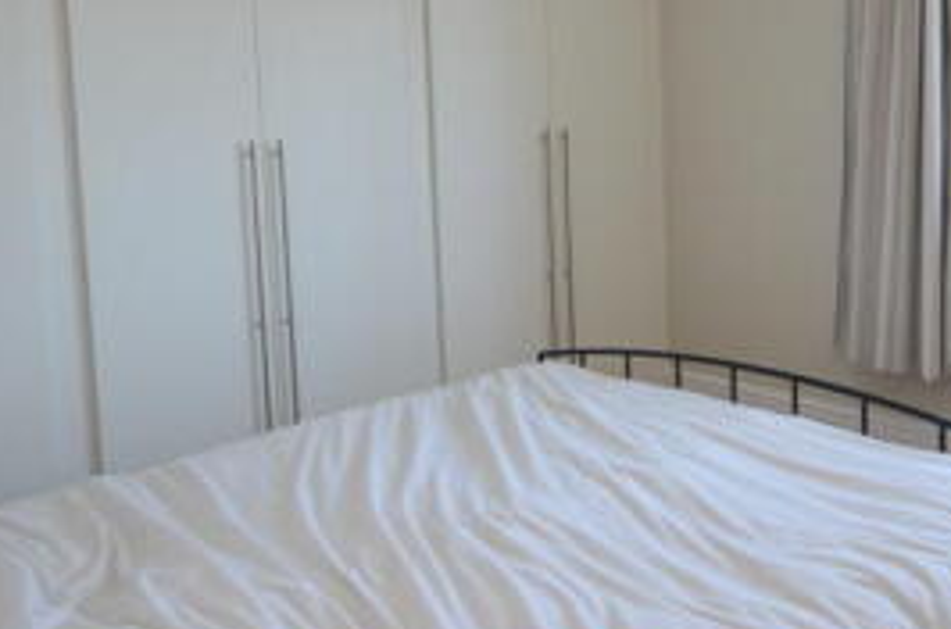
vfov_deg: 35.1
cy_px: 172
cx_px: 633
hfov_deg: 51.1
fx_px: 975
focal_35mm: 37
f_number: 4
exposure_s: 1/60
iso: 360
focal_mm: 10
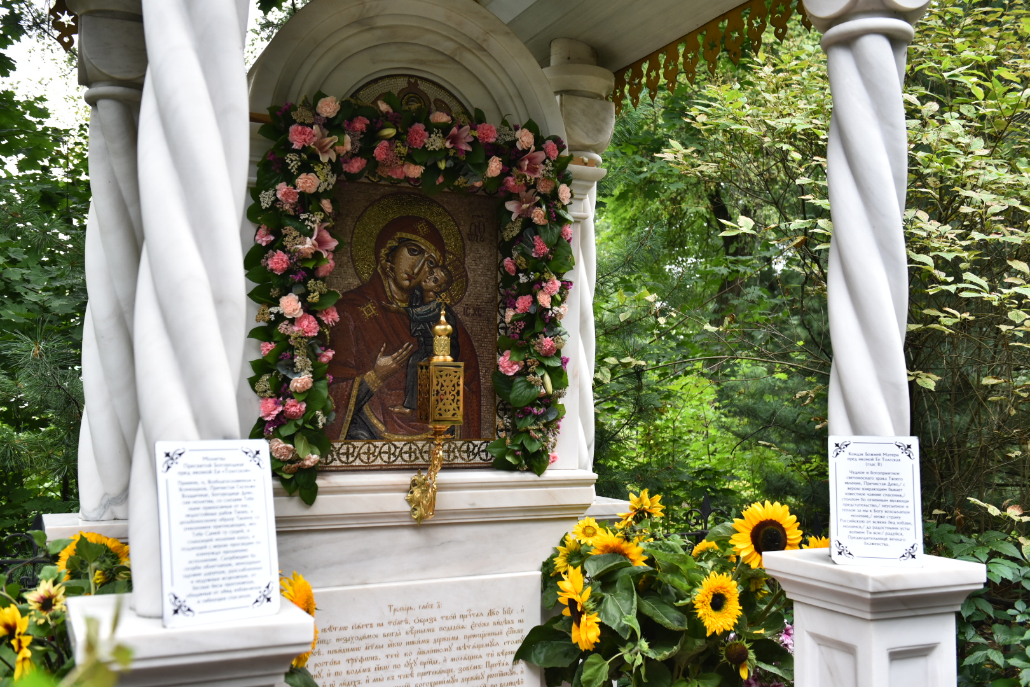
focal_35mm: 36
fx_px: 1030
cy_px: 344
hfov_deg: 53.1
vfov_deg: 36.9
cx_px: 515
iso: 800
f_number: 3.5
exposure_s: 1/400
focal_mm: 36
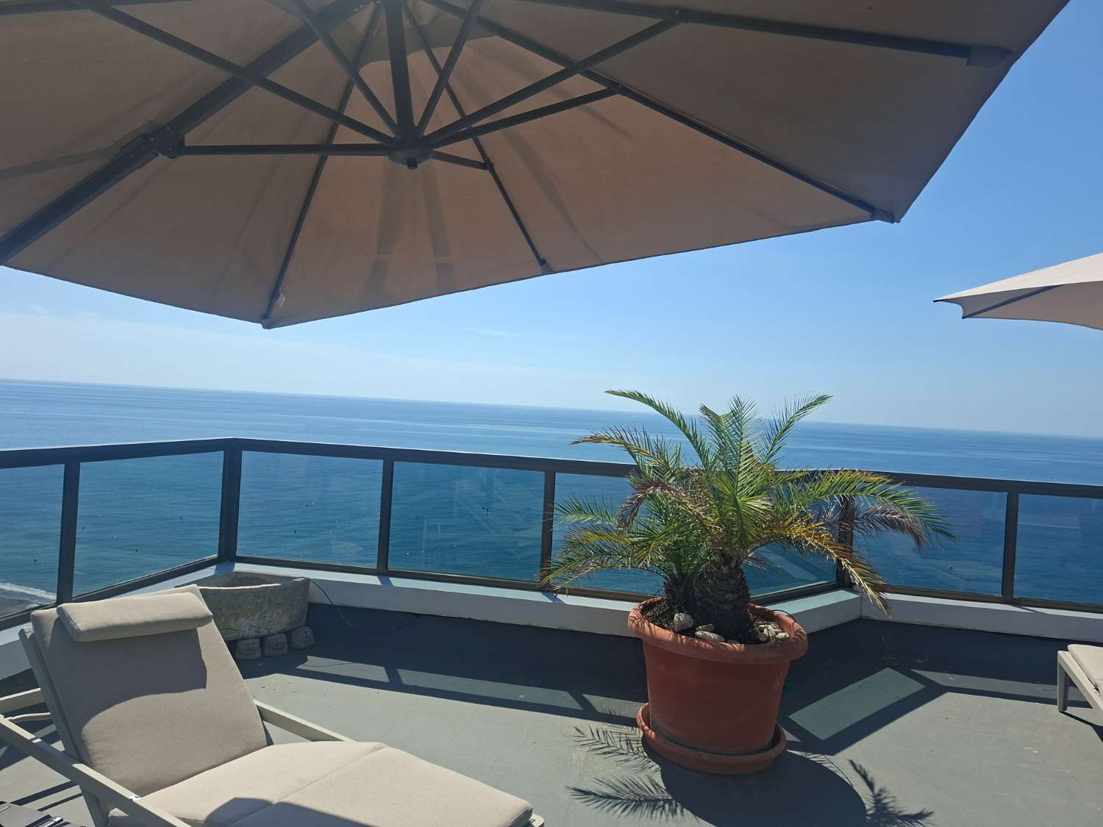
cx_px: 552
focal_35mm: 23
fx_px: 733
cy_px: 414
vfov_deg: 58.9
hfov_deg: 73.9
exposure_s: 1/2421
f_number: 1.8
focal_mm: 5.54
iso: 50
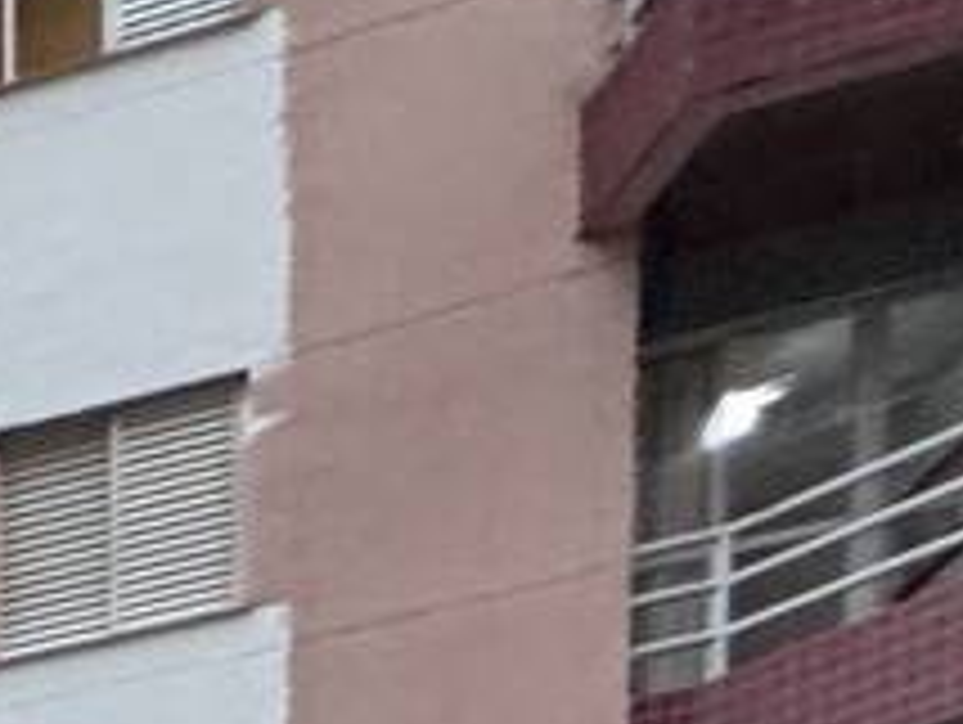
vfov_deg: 10.0
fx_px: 2618
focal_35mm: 94
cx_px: -1683
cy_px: 2361
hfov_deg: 12.6
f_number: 2.2
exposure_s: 1/99
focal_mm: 2.22
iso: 250
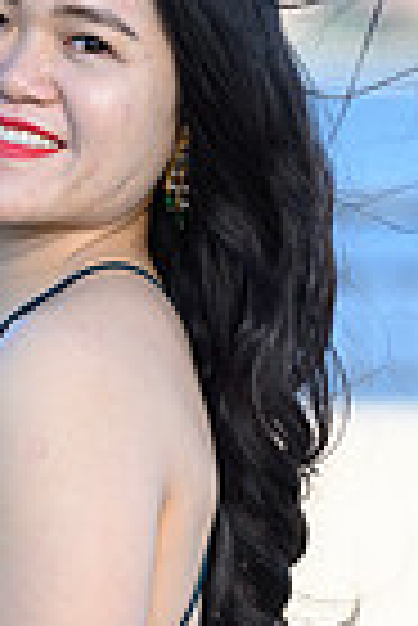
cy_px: 540
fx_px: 4777
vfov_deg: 7.5
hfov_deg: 5.0
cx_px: 27
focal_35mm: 275
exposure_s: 1/3200
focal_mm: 85
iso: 250
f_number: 2
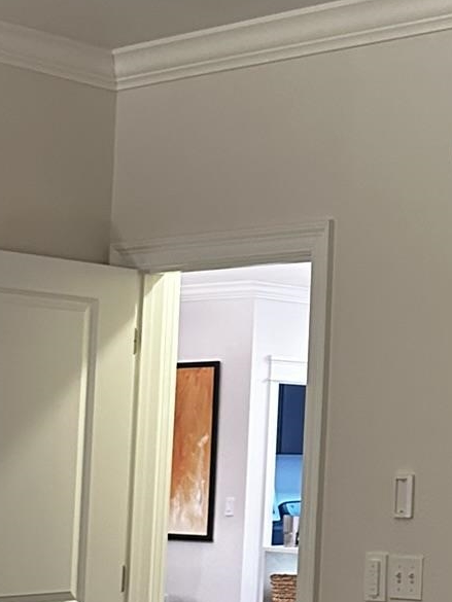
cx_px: 695
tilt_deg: +8.7
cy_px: 353
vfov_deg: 23.3
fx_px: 1462
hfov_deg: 16.0
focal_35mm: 84
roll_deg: -0.7
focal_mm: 6.86
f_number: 1.78
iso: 640
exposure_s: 1/60
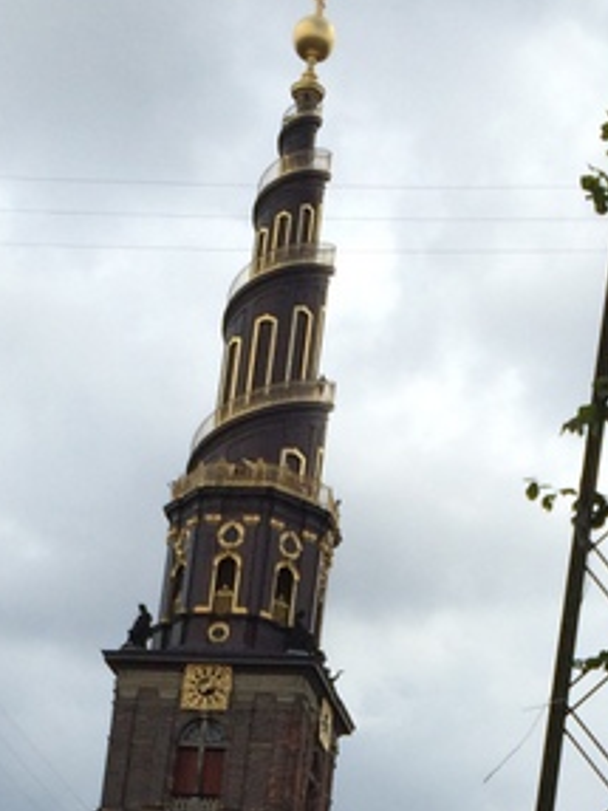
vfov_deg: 17.2
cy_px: 1088
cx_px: 277
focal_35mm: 107
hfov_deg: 13.8
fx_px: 2508
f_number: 2.2
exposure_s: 1/2283
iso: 32
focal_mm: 4.12
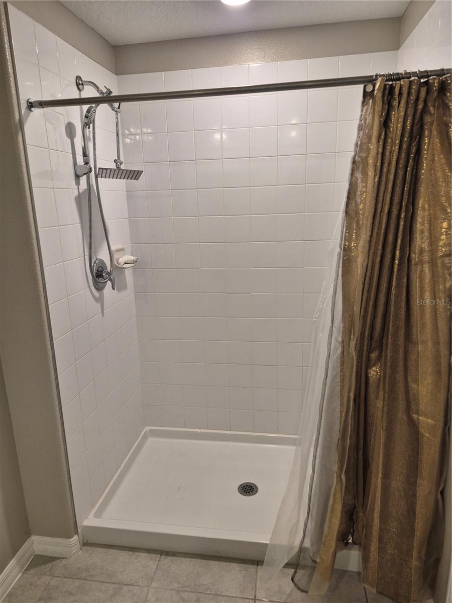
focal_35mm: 23
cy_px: 302
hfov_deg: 58.9
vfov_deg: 73.9
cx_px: 226
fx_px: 400
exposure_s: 1/120
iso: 200
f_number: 1.8
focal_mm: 5.4
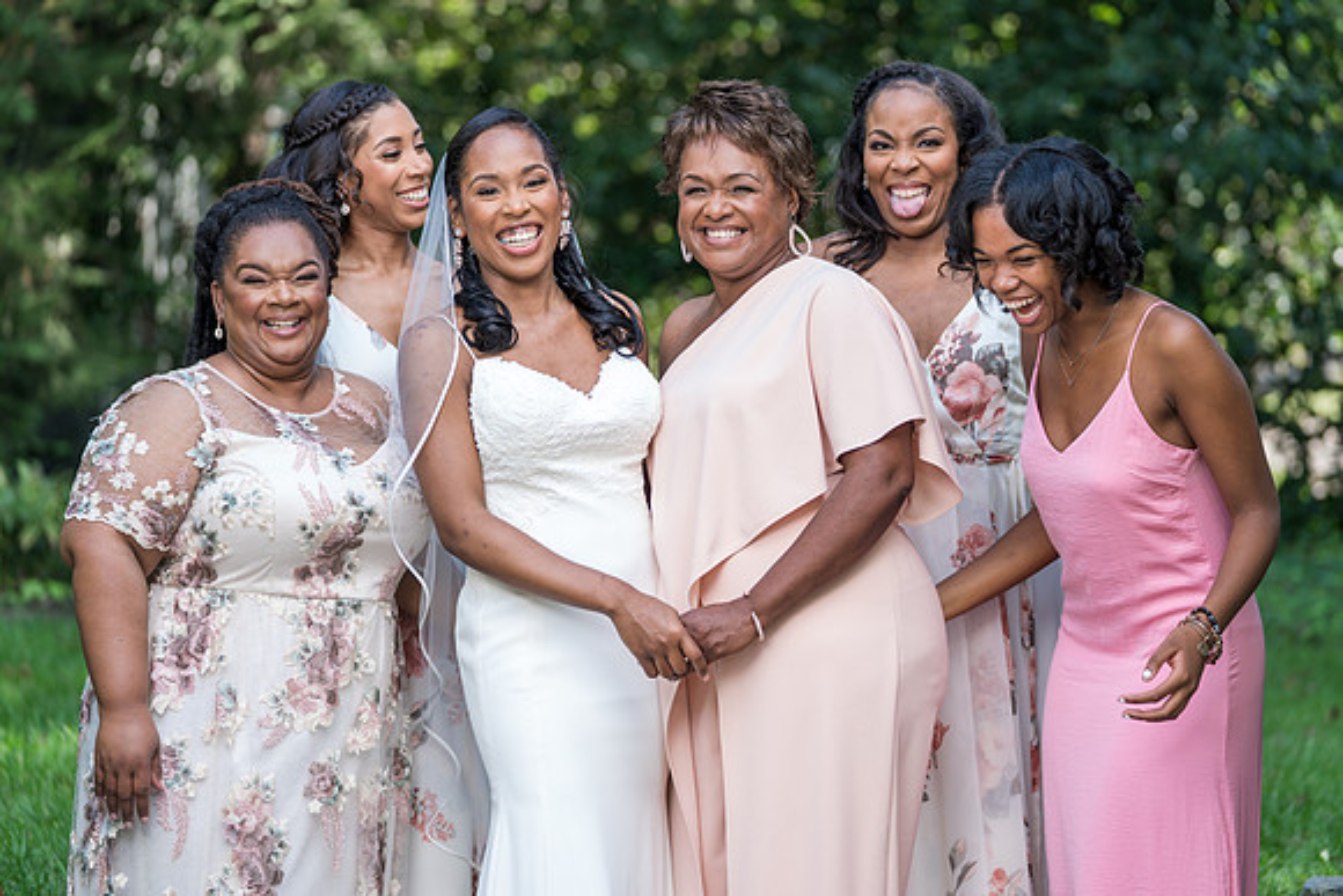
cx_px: 714
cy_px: 418
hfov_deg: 17.9
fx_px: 4253
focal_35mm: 114
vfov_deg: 12.0
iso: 125
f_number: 2.8
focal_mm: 105
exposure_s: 1/200
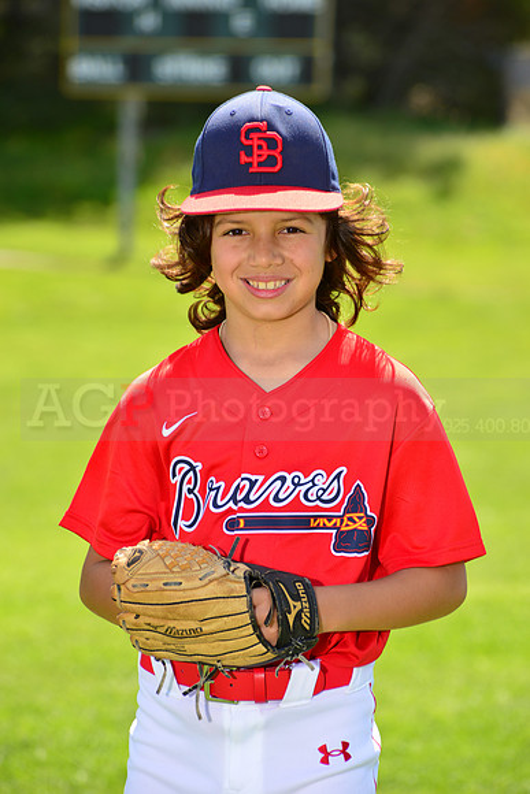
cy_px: 397
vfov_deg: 11.1
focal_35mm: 185
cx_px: 265
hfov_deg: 7.4
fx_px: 4083
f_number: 8
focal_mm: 185
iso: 200
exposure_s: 1/250
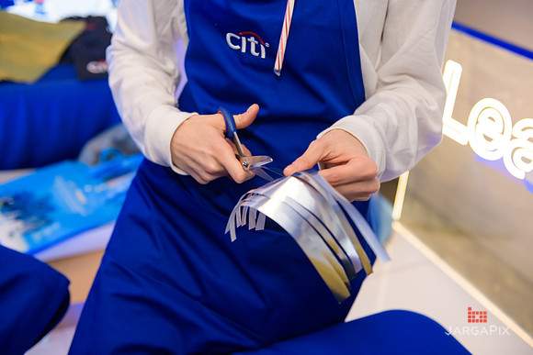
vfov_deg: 31.9
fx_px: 622
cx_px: 266
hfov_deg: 46.4
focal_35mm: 42
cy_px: 178
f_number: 3.2
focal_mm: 42
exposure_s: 1/125
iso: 800
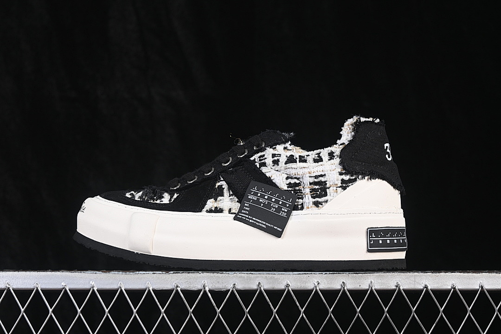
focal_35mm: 75
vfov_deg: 18.2
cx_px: 250
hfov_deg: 27.0
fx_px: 1044
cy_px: 167
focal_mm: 50
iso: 160
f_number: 6.3
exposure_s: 1/60
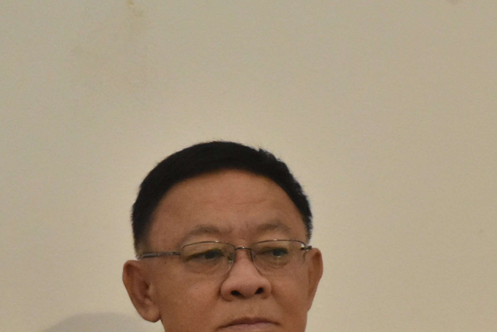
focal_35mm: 320
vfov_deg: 4.3
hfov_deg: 6.4
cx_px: 228
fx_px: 4418
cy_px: 431
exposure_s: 1/200
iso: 2500
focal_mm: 70
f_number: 5
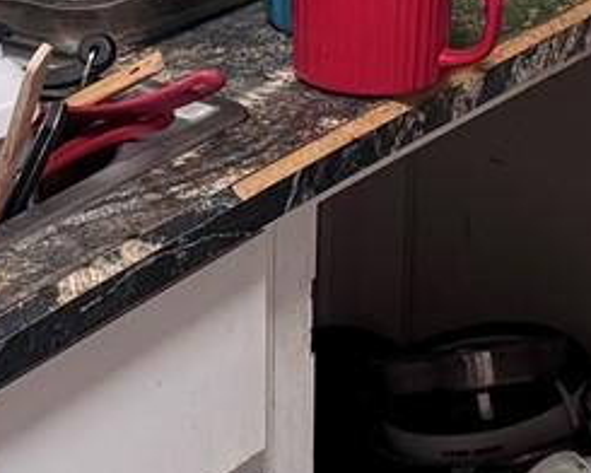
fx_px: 2676
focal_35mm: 153
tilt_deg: -16.4
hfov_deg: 12.6
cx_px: 277
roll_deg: +0.2
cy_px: -72
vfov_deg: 10.0
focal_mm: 6.76
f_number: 1.78
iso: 250
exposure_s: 1/60
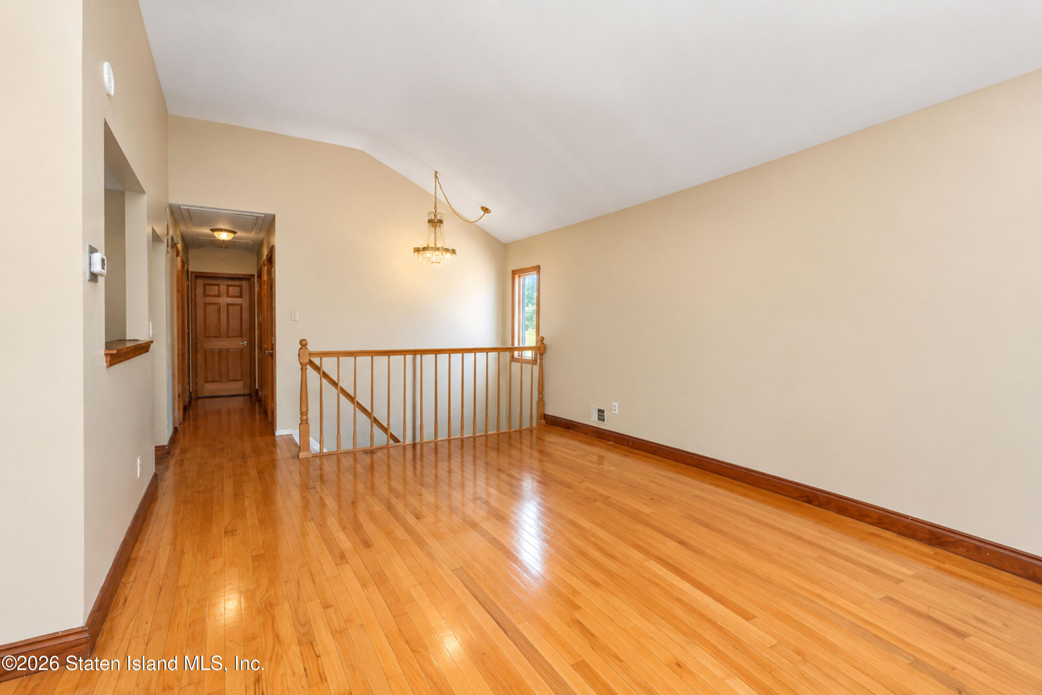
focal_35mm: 15
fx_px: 434
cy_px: 348
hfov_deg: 100.4
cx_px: 521
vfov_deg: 77.3
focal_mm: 10
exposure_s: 1/60
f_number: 8
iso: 2000
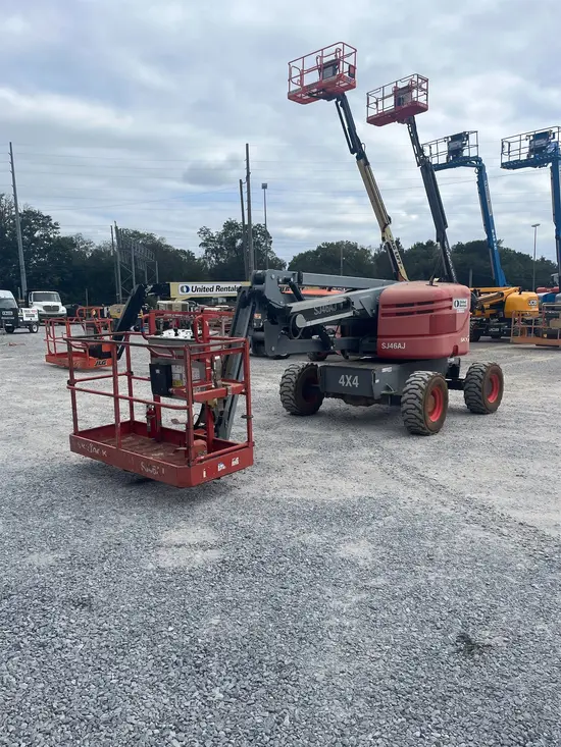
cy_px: 374
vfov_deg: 67.3
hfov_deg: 53.1
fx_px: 562
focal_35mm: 26
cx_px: 280
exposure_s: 1/2755
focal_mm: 5.1
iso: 50
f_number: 1.6
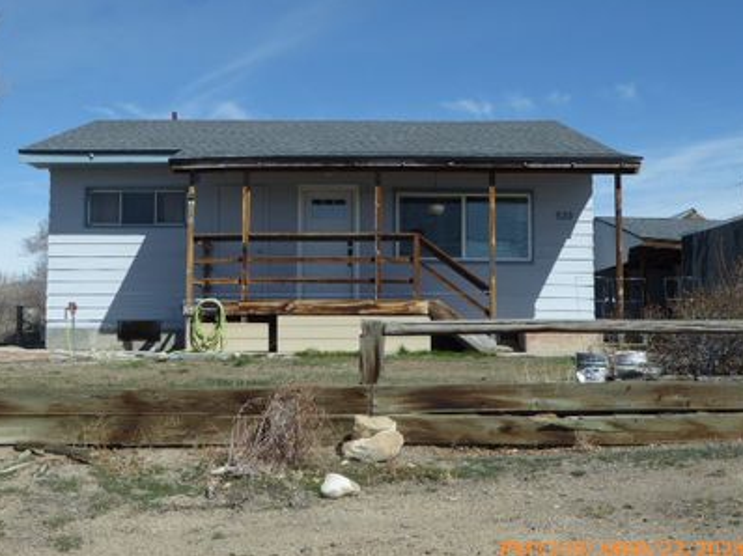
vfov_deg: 32.8
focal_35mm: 44
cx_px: 336
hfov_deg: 42.9
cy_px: 268
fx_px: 944
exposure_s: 1/800
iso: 80
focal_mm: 6.3
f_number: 3.7
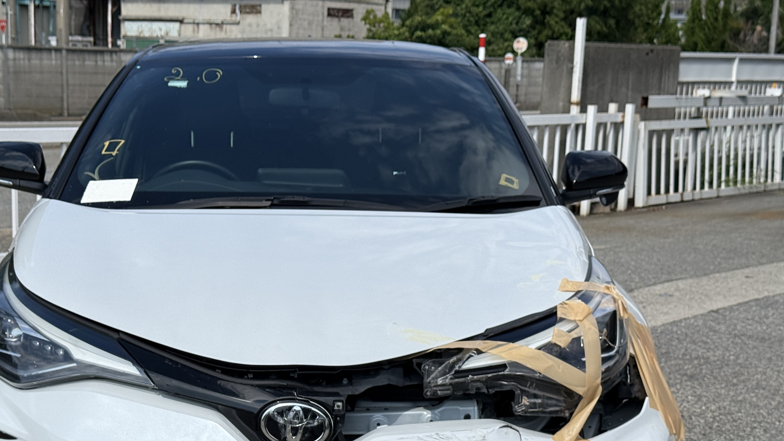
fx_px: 1434
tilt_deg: -11.8
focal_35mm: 69
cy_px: 365
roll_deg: -1.9
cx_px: 299
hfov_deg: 30.5
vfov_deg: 17.3
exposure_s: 1/6536
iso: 64
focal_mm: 6.76
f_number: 1.78
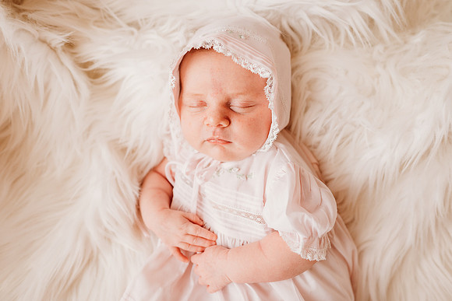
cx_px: 226
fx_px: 301
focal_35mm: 24
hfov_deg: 73.7
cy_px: 150
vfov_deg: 53.2
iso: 100
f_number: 2.8
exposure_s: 1/200
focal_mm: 24
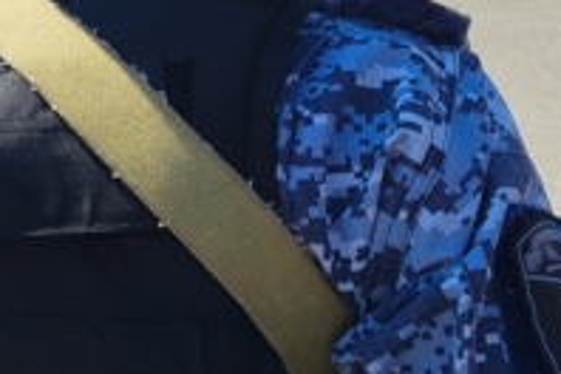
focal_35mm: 91
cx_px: -261
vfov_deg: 14.7
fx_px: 1418
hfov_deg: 19.7
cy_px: -40
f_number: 1.8
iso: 80
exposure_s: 1/1521
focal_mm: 5.59
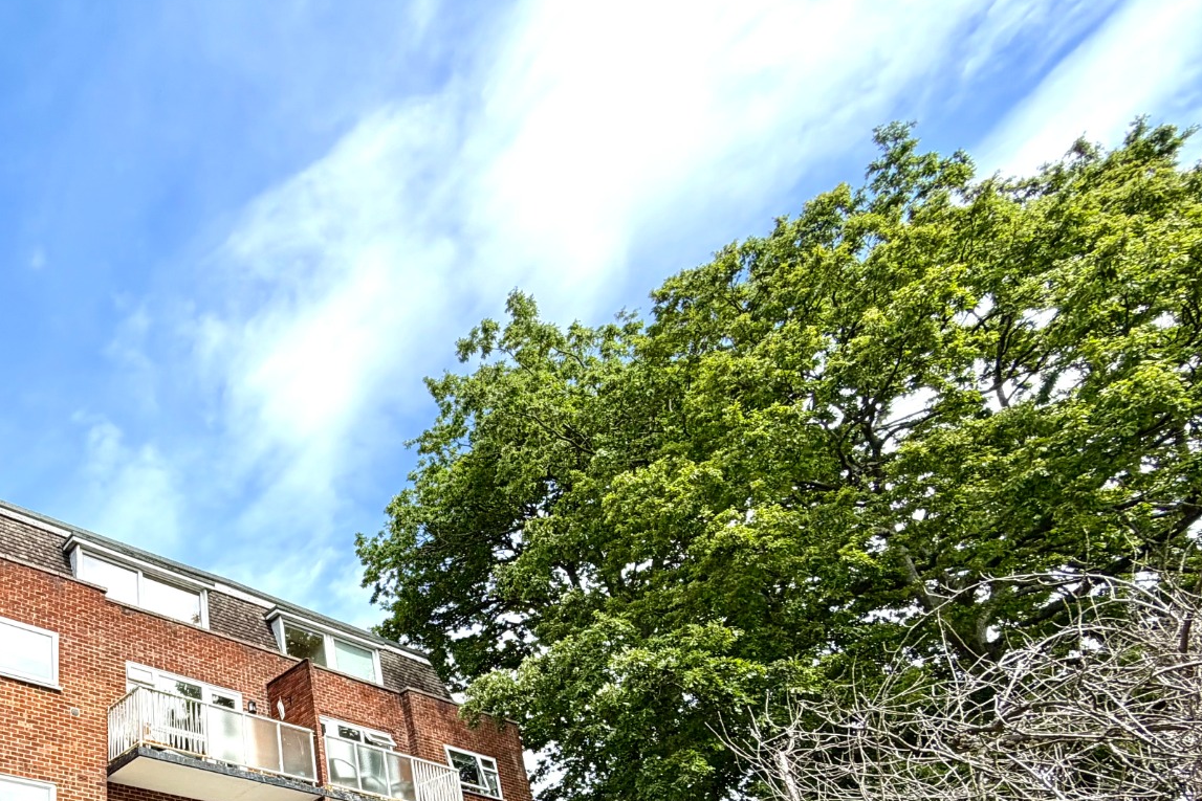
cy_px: 772
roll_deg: +3.3
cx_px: 151
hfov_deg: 60.3
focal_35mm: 26
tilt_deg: +22.9
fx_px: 868
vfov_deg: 43.6
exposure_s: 1/770
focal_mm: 2.22
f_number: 2.2
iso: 32
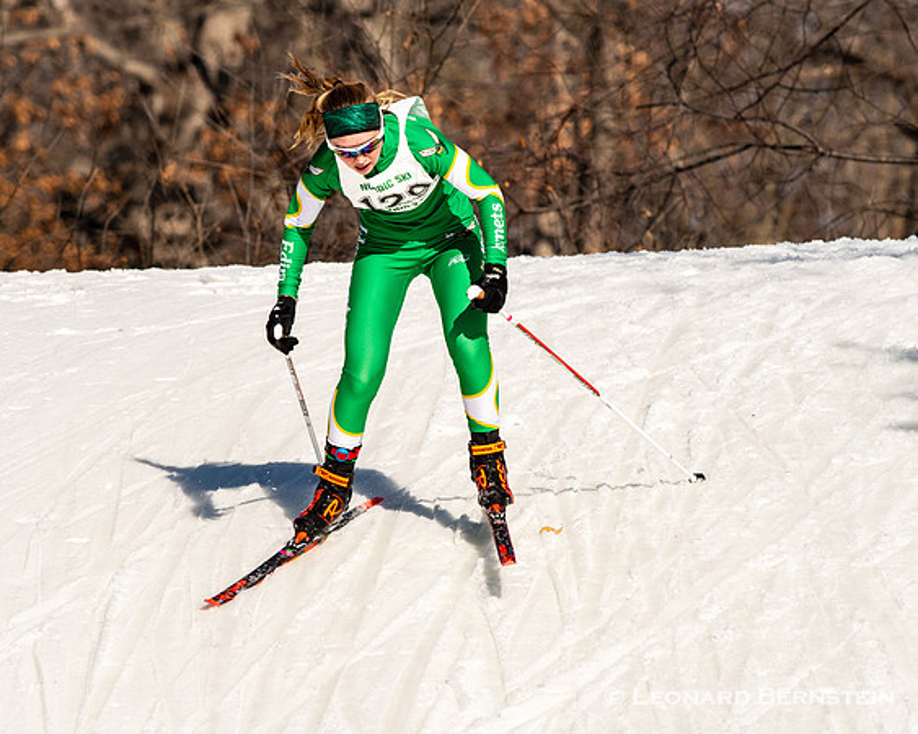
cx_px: 429
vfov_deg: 2.8
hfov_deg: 3.4
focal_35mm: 561
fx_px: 15242
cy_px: 406
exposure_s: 1/2000
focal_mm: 300
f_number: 7.1
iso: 400
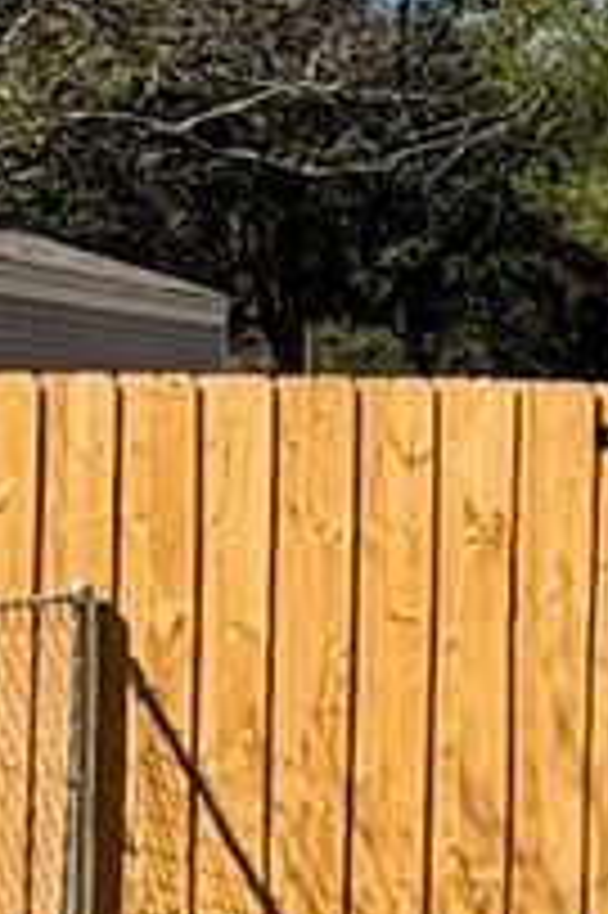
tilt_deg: +4.1
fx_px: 2918
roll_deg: -0.5
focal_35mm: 115
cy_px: 441
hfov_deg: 10.4
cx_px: 1437
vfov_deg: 17.8
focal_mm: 2.22
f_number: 2.2
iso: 50
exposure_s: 1/2674
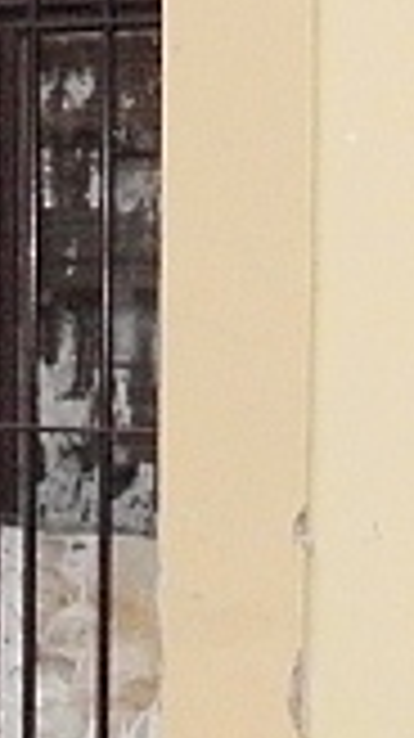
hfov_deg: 6.0
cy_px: -40
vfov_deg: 10.6
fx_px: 3950
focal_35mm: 202
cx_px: -79
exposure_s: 1/250
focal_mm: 6.3
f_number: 3.5
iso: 500
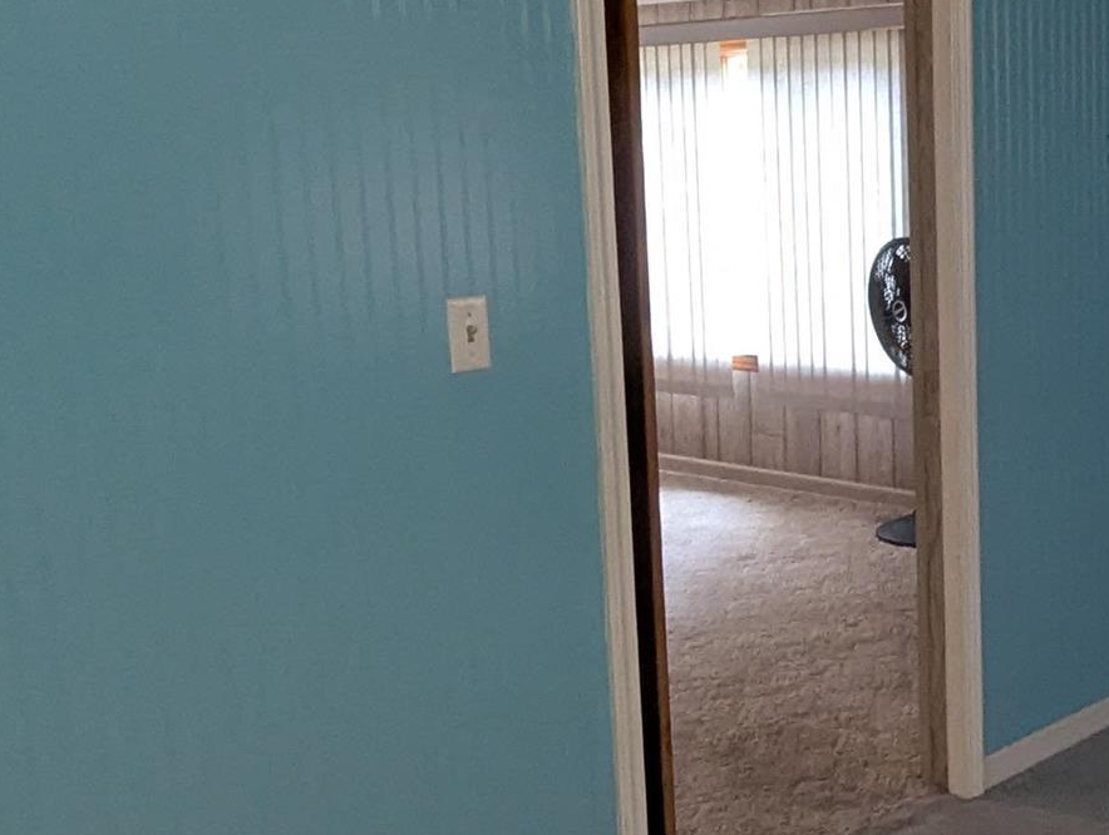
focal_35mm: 45
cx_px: 1073
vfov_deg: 32.3
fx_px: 1444
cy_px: 392
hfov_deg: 38.0
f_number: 2.2
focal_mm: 1.95
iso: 381
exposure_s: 1/60
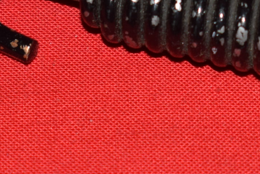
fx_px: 2175
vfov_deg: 4.6
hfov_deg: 6.8
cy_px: 53
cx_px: 158
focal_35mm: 301
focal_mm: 48
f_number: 5.3
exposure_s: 1/200
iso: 400
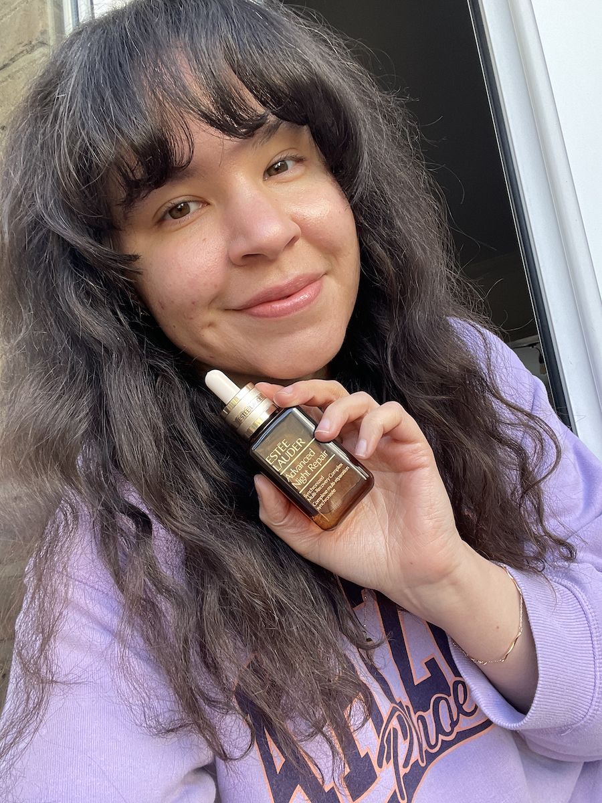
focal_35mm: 30
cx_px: 301
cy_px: 402
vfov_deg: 60.0
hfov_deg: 46.8
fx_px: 696
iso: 64
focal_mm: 2.71
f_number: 2.2
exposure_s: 1/121
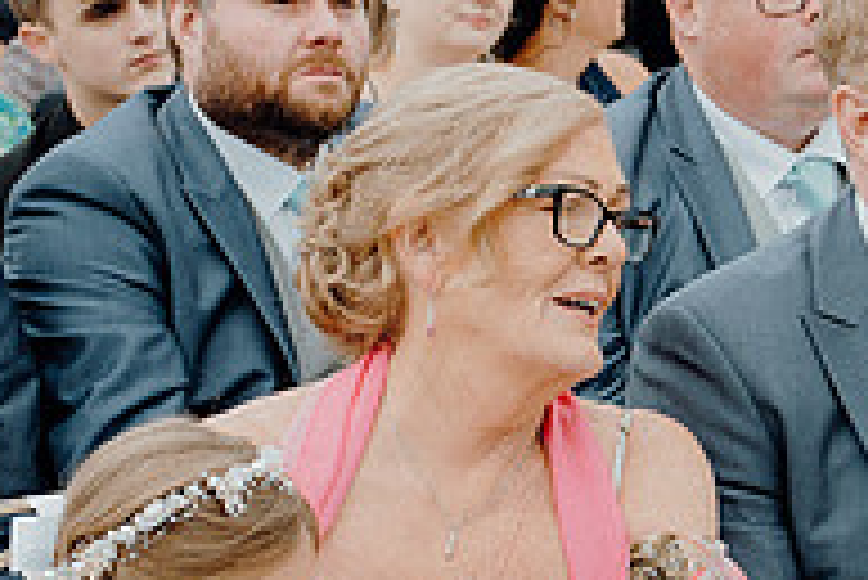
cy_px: 582
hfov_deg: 13.1
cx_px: 589
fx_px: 3764
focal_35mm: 156
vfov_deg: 8.8
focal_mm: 35
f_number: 3.5
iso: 125
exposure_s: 1/500
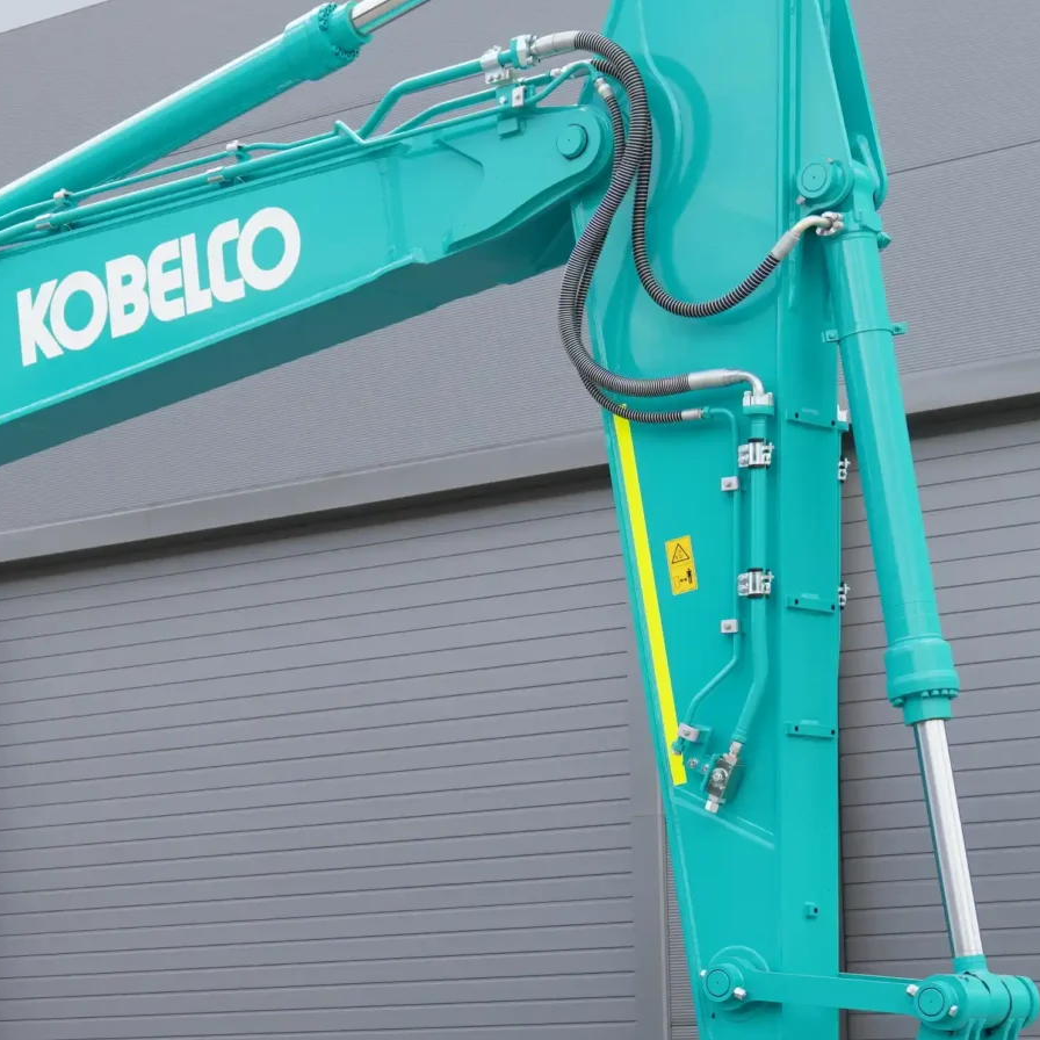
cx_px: 31
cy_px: 770
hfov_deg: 16.7
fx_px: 3467
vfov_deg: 17.0
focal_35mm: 102
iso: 100
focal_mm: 28
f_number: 3.5
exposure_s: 1/100
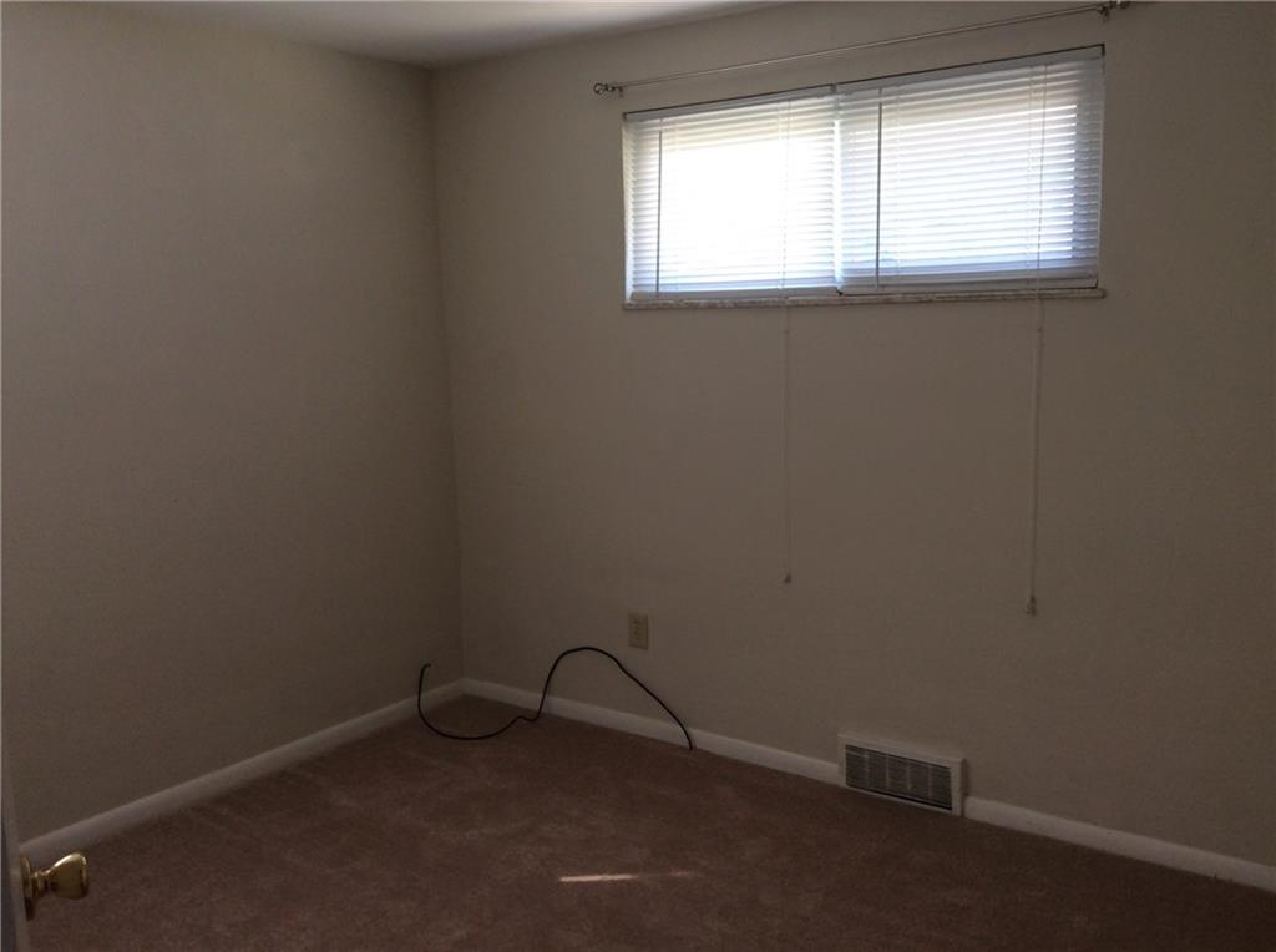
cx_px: 638
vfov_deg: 44.0
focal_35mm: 32
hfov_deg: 56.9
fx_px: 1177
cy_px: 476
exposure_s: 1/30
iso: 40
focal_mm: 3.3
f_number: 2.4
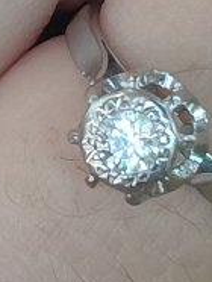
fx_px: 1312
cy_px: 11
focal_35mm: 161
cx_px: 3
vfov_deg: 12.1
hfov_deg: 9.2
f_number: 1.8
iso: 50
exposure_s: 1/166
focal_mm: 4.69
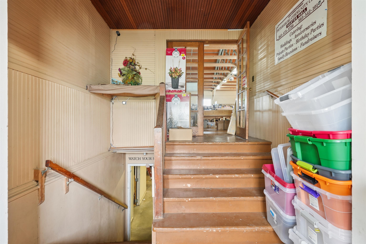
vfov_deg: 73.7
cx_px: 183
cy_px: 122
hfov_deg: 96.7
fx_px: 163
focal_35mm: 16
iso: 800
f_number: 10
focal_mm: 16
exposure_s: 1/3.33
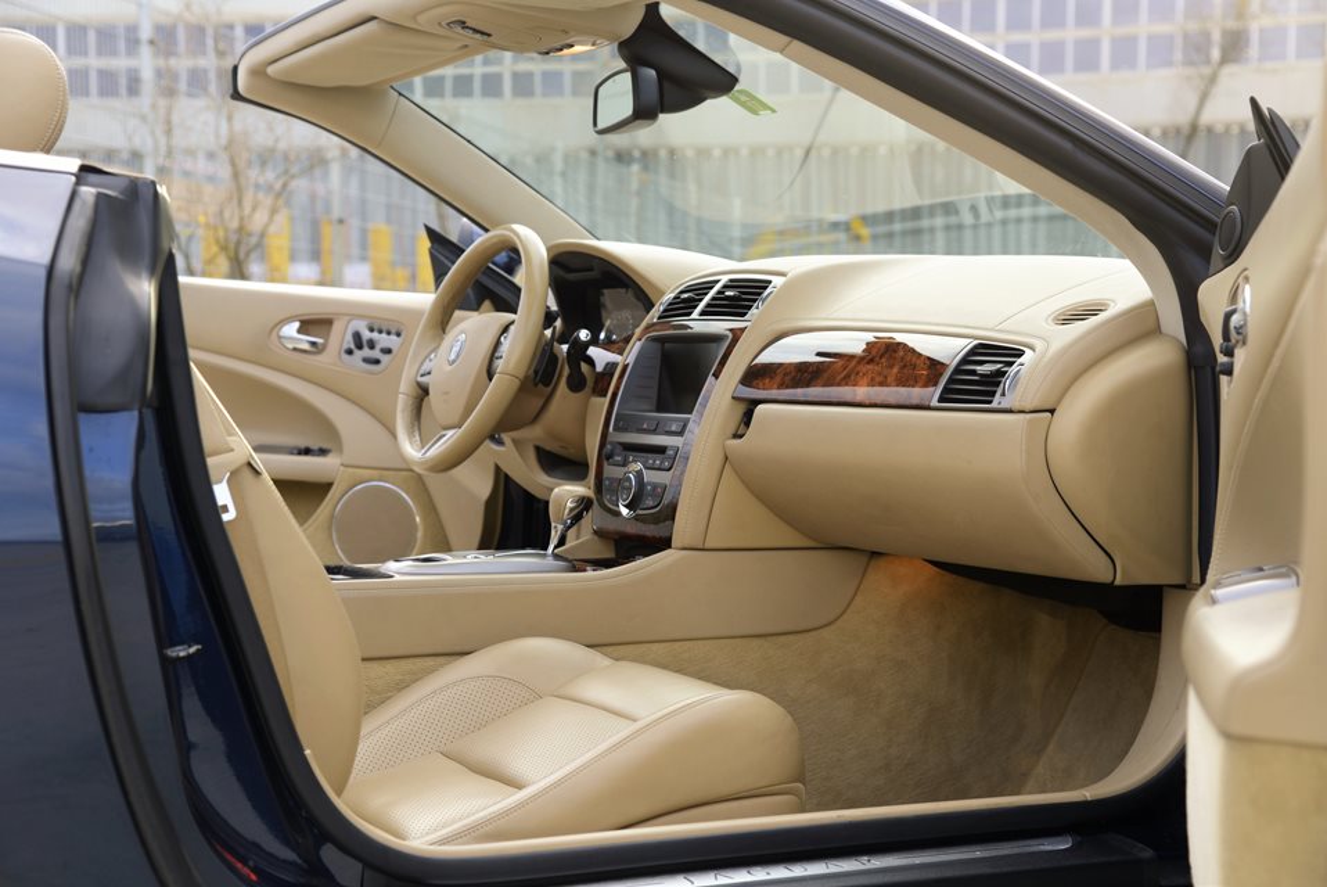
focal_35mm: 58
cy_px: 444
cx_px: 664
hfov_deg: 34.5
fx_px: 2139
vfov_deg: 23.4
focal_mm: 58
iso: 280
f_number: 5.6
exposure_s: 1/125
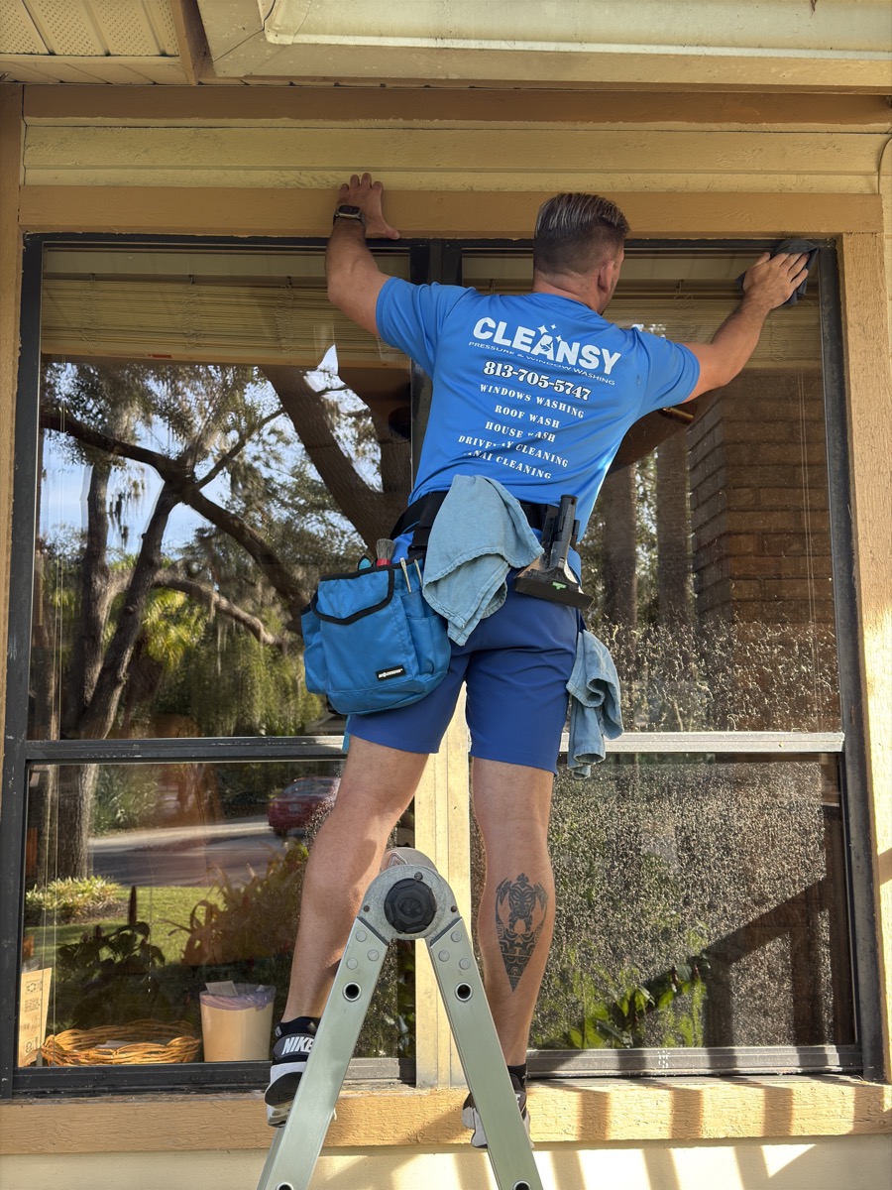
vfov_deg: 50.1
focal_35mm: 37
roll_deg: +0.9
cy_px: 595
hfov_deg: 38.7
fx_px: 1271
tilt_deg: +9.0
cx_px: 446
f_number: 1.78
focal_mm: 6.76
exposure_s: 1/246
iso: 100
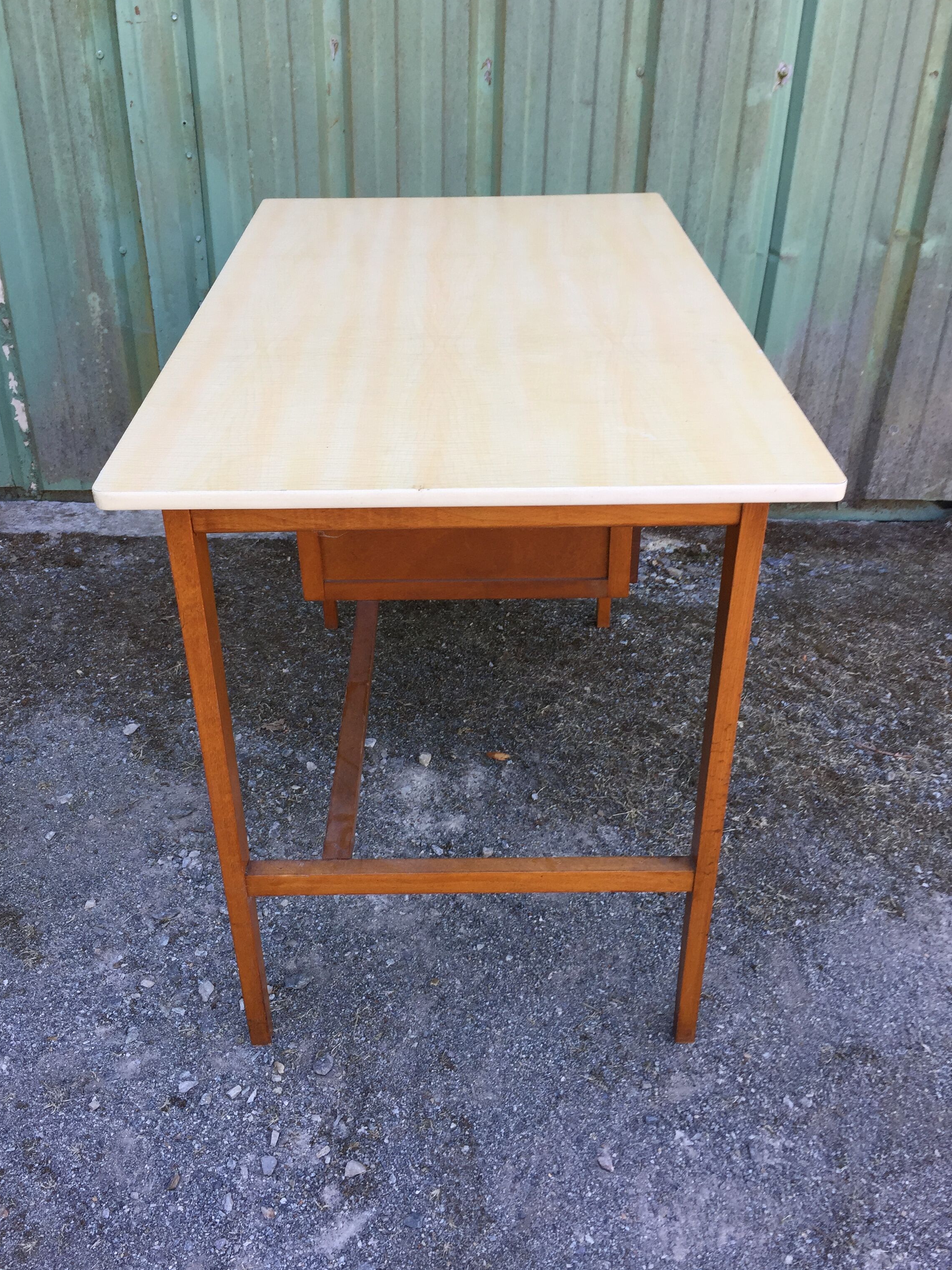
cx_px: 463
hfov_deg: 45.4
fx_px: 1137
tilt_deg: -30.6
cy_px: 621
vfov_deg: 58.3
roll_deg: -1.3
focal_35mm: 31
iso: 32
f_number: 2.2
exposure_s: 1/100
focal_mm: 4.15
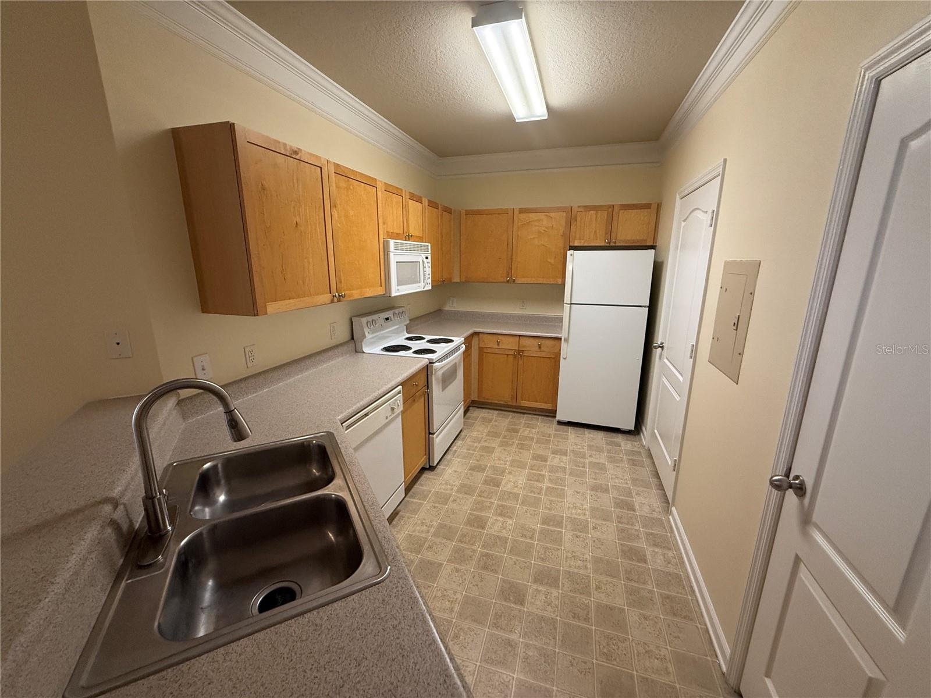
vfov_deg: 85.7
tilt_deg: -13.5
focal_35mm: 14
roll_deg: -0.5
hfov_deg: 102.1
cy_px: 349
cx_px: 466
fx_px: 377
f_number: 2.2
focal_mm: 2.22
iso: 200
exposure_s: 1/60
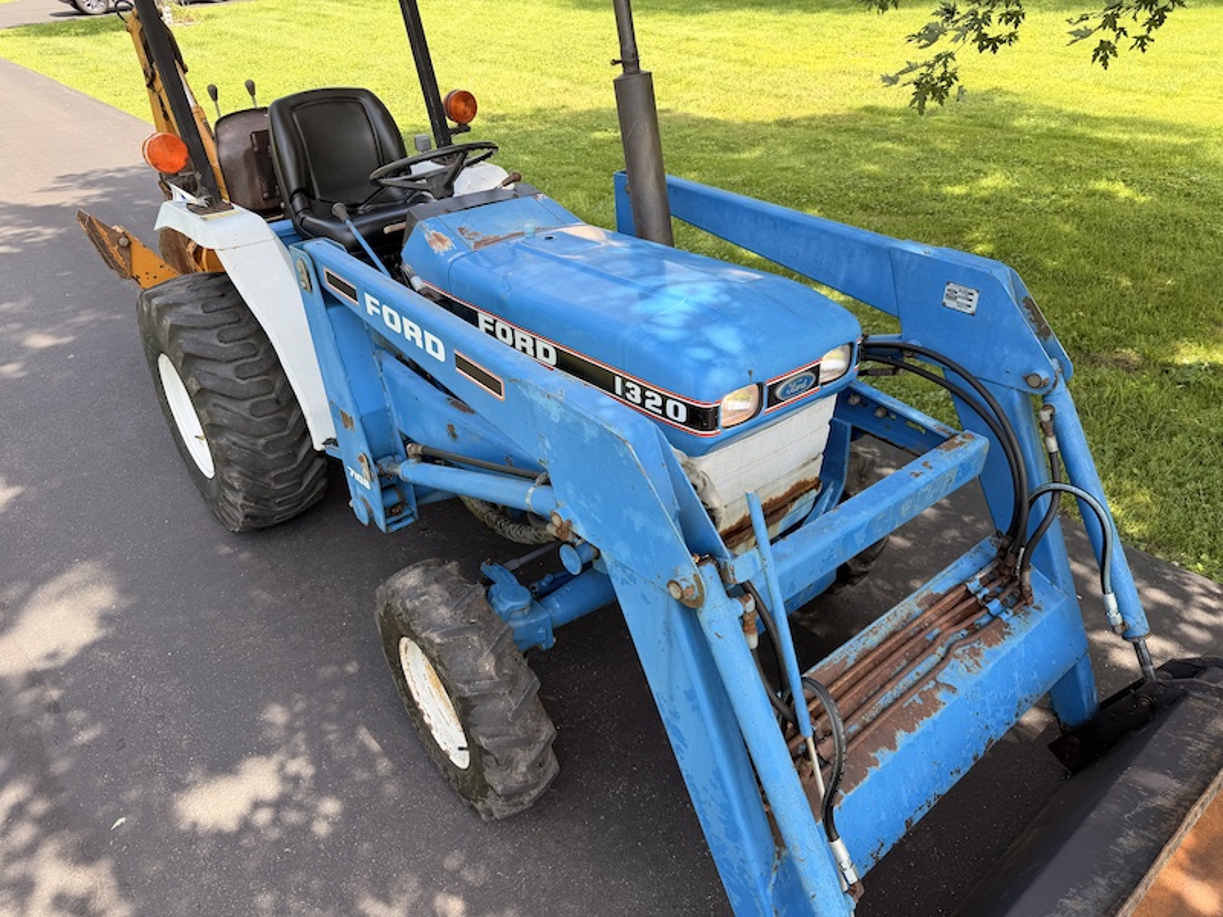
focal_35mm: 24
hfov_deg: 71.6
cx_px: 612
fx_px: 848
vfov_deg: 56.8
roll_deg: -2.6
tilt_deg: -26.9
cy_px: 458
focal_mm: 6.76
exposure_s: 1/632
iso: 80
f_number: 1.78
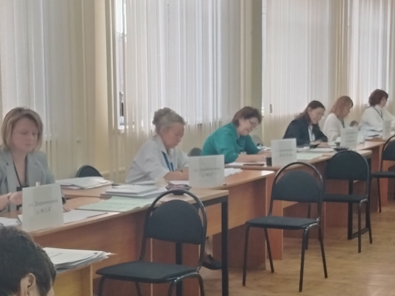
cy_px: 198
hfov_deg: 22.9
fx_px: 970
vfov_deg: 17.3
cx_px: 260
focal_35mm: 85
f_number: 1.75
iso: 269
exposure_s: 1/50
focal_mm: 5.25
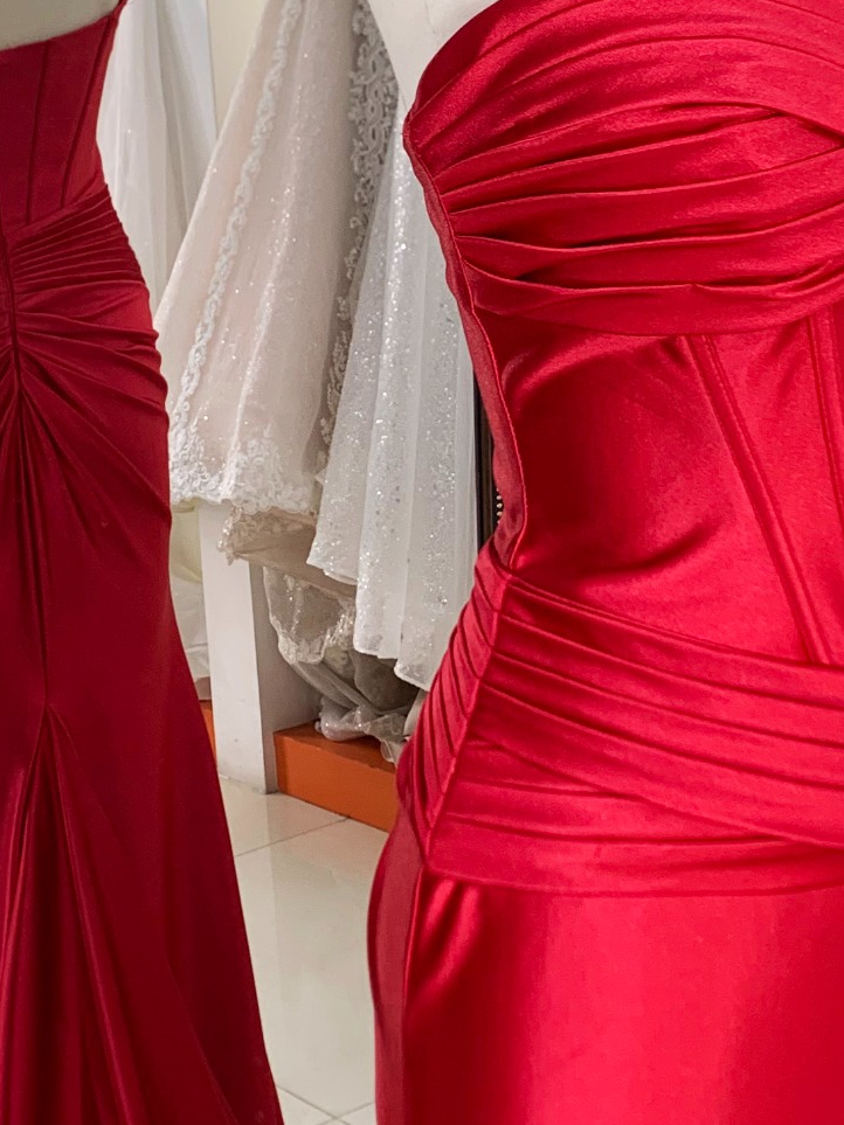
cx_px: 431
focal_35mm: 72
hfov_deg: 20.4
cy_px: 443
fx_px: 2341
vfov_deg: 27.0
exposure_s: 1/50
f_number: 1.8
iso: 64
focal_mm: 4.25
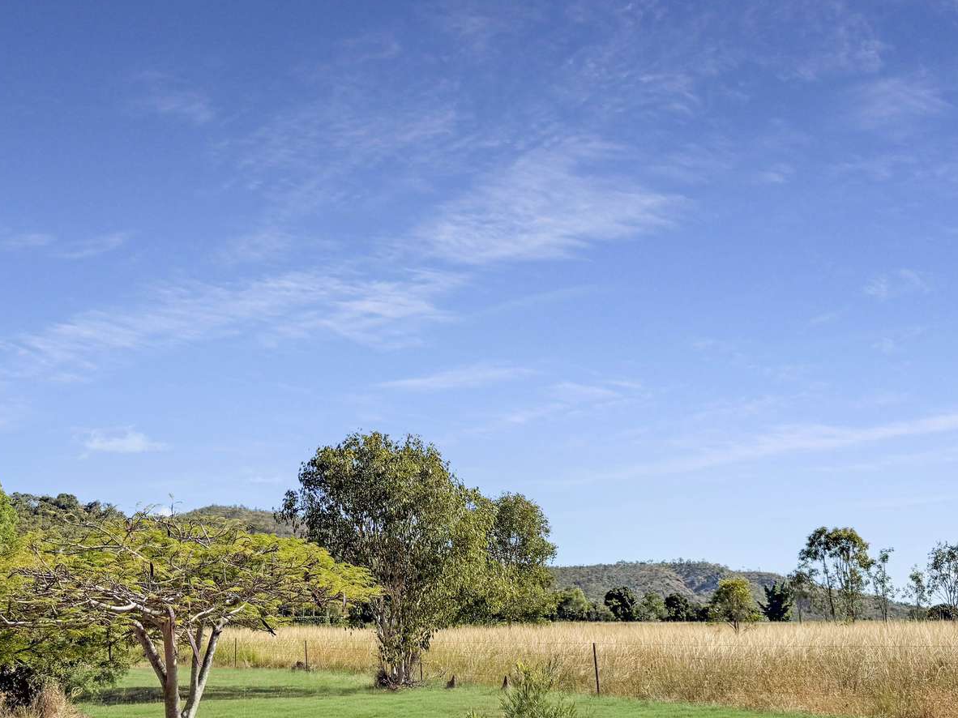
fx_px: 1079
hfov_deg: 47.7
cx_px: 395
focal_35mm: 39
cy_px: 485
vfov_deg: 36.4
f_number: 1.78
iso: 80
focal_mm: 6.76
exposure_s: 1/5714
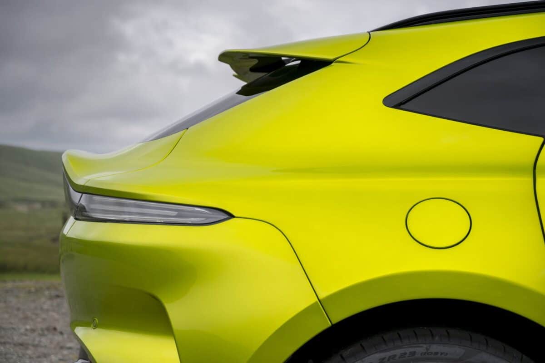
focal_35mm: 70
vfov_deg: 19.5
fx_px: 1060
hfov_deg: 28.8
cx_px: 272
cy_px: 182
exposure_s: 1/640
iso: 400
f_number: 5
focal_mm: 70
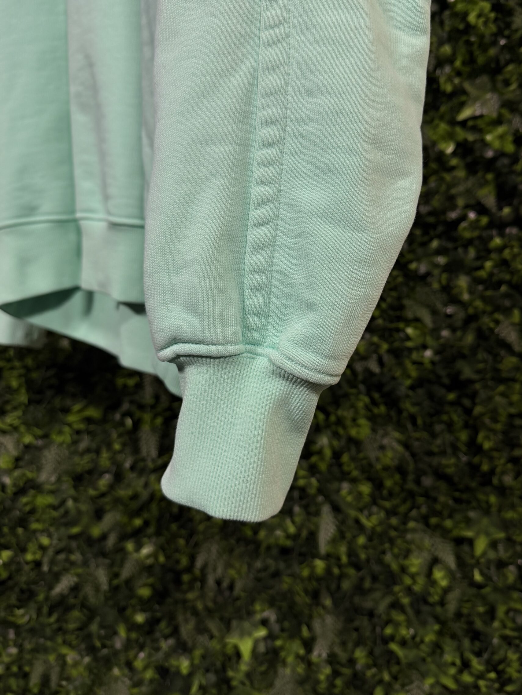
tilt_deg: -5.2
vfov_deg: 65.2
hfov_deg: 51.2
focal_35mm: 27
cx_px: 293
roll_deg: +1.4
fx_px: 543
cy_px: 313
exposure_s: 1/63
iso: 200
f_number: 1.78
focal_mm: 6.76
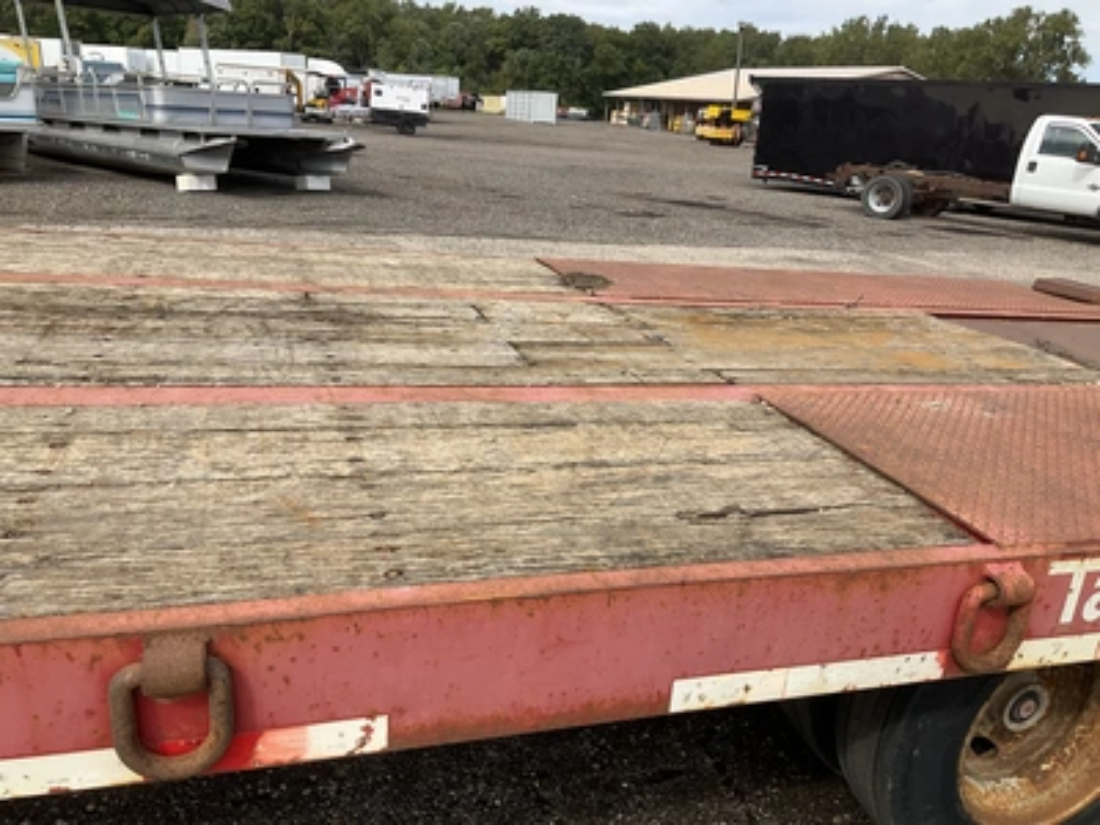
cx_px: 550
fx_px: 922
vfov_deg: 48.2
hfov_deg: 61.7
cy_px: 412
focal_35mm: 29
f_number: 1.8
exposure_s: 1/1412
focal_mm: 3
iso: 25
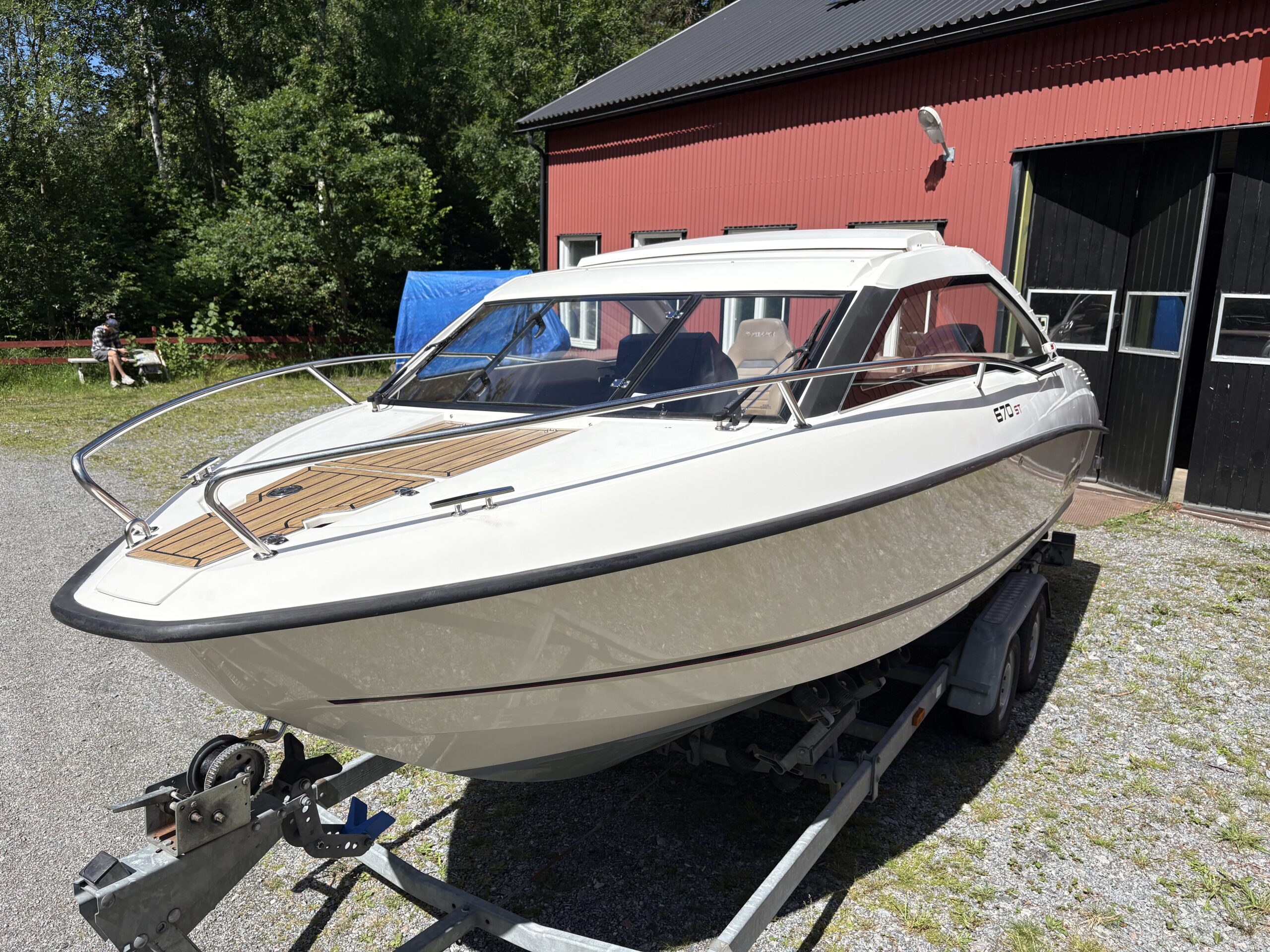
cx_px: 635
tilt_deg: -11.8
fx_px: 954
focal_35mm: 26
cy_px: 476
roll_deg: -2.3
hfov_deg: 67.3
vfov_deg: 53.1
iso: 50
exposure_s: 1/6329
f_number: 1.6
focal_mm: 5.96
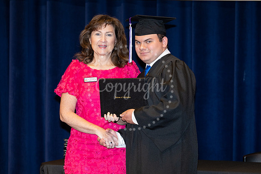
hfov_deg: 11.3
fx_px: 1323
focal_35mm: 182
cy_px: 78
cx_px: 130
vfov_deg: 7.5
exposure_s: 1/80
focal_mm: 165
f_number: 5.6
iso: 1000
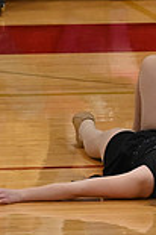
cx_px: -253
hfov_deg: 1.6
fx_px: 5674
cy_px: 25
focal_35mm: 871
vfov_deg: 2.4
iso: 5000
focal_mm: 155
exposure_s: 1/400
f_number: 4
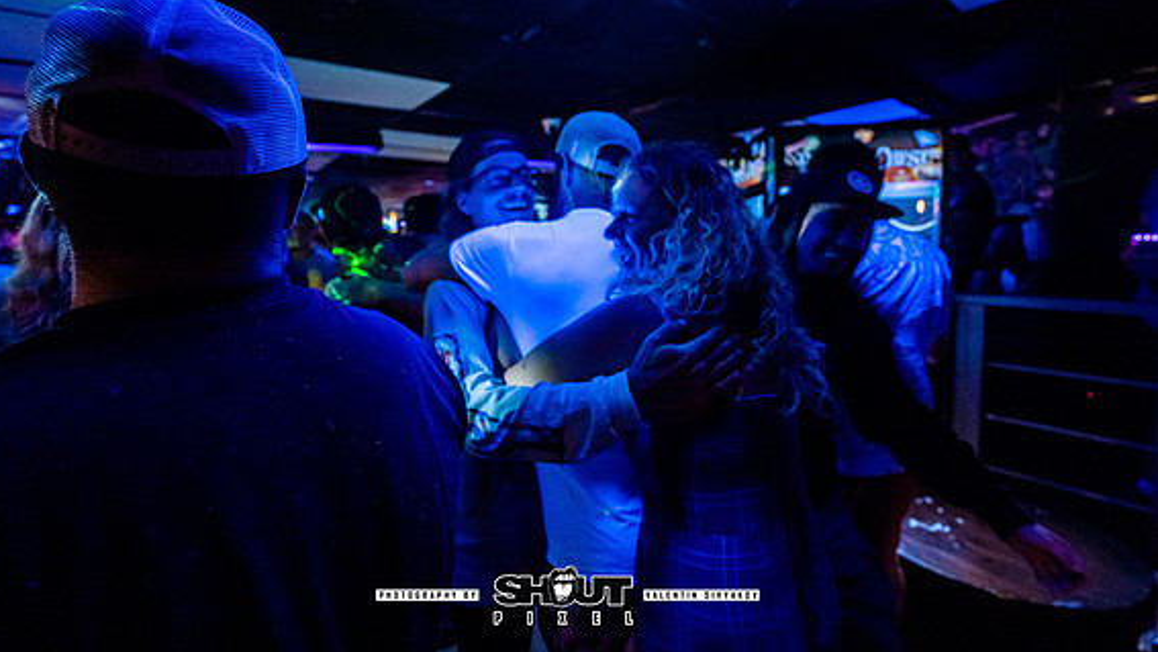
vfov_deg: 69.9
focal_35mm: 15
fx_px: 461
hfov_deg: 103.0
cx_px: 568
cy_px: 265
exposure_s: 1/200
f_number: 2.8
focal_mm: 14
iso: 2500
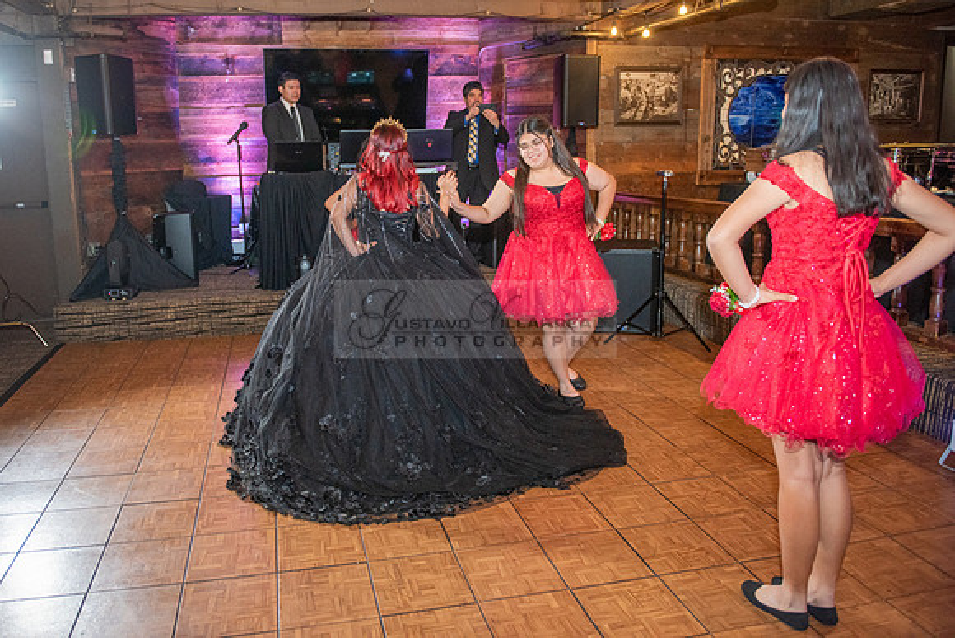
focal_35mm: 27
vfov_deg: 48.0
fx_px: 715
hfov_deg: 67.3
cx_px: 419
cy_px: 280
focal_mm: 24
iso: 1250
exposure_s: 1/160
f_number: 2.8
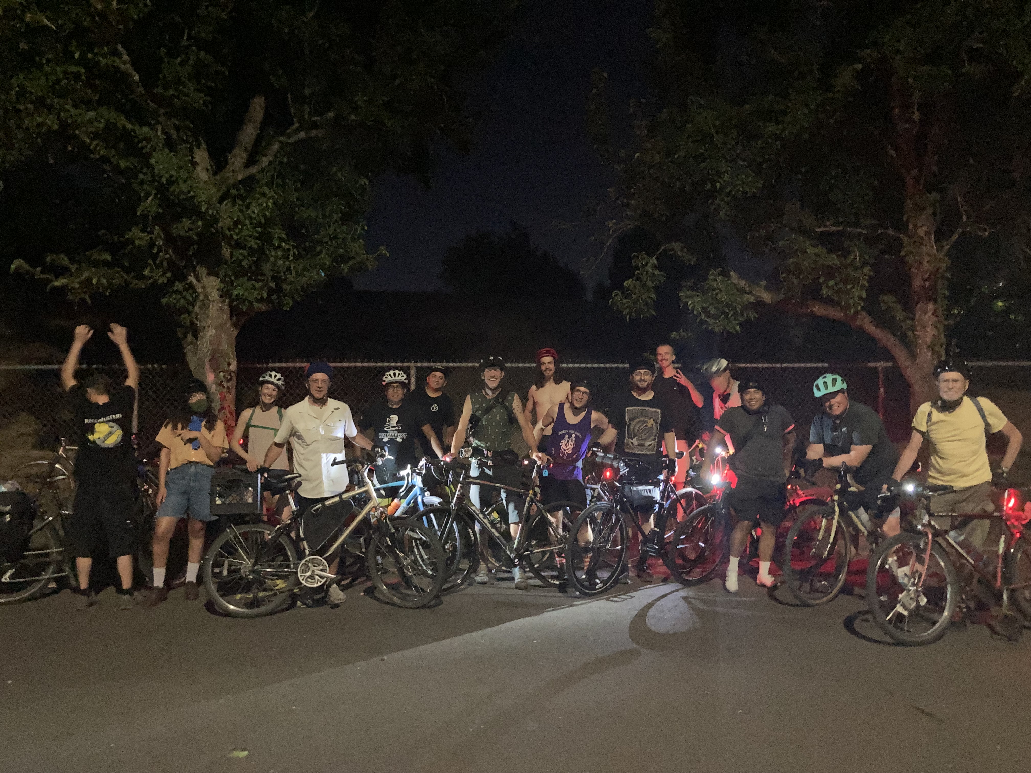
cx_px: 516
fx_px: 834
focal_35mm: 28
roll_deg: -1.5
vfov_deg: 49.7
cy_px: 386
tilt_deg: +0.3
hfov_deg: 63.4
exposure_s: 1/4
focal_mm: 3.99
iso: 1600
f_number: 1.8
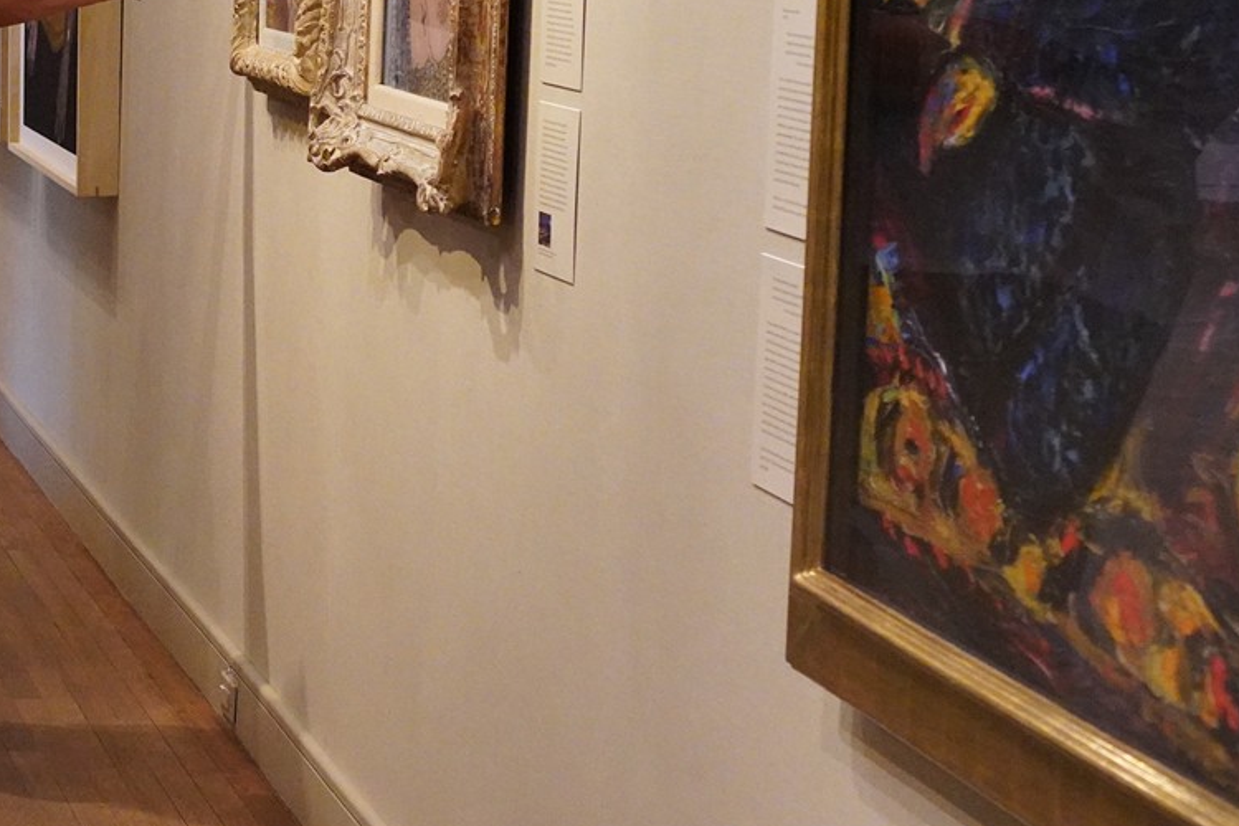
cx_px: -393
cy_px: 208
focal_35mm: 96
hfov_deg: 19.5
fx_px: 3304
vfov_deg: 14.2
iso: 10000
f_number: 5.6
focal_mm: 36
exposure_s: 1/100
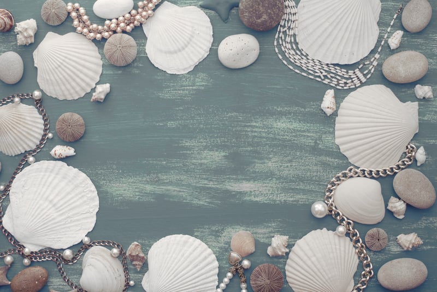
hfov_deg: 39.6
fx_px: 607
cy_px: 146
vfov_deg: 27.0
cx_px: 218
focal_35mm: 50
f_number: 9
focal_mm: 50
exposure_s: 1/100
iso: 200
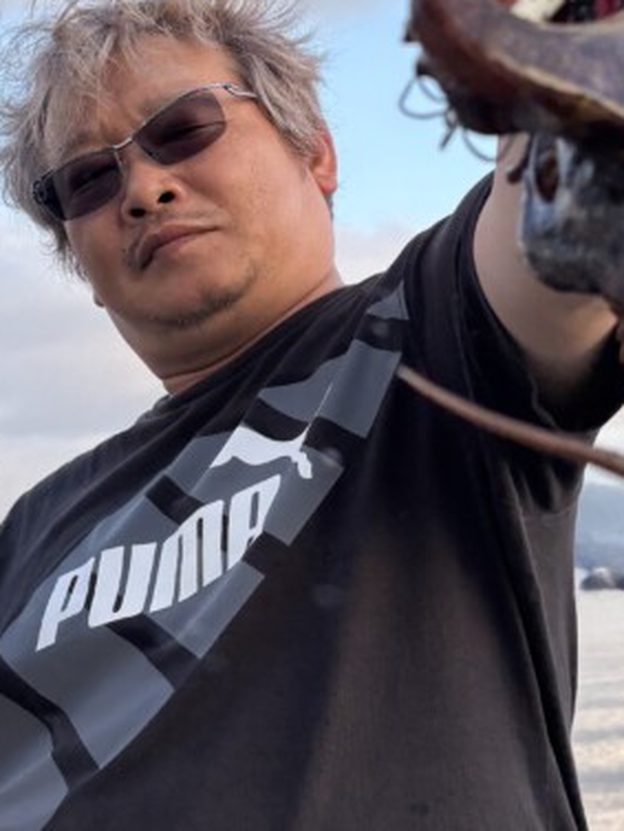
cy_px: 223
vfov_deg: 27.8
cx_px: 459
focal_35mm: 69
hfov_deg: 21.2
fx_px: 1657
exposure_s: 1/433
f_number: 1.6
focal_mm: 5.96
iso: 50
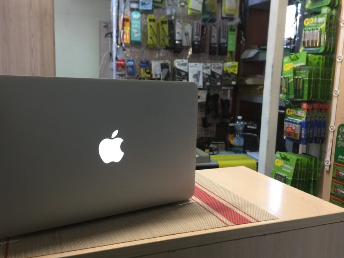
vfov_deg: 42.9
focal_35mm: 33
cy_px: 139
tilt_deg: -8.0
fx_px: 328
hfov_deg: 55.3
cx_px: 168
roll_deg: -2.1
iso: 50
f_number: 2.2
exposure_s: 1/17
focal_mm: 4.15
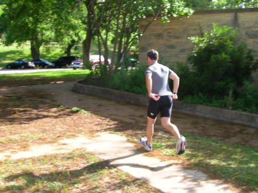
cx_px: 137
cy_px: 93
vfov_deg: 30.8
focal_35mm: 47
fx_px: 350
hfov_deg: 40.5
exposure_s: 1/59
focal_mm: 5.7
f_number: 4.9
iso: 50
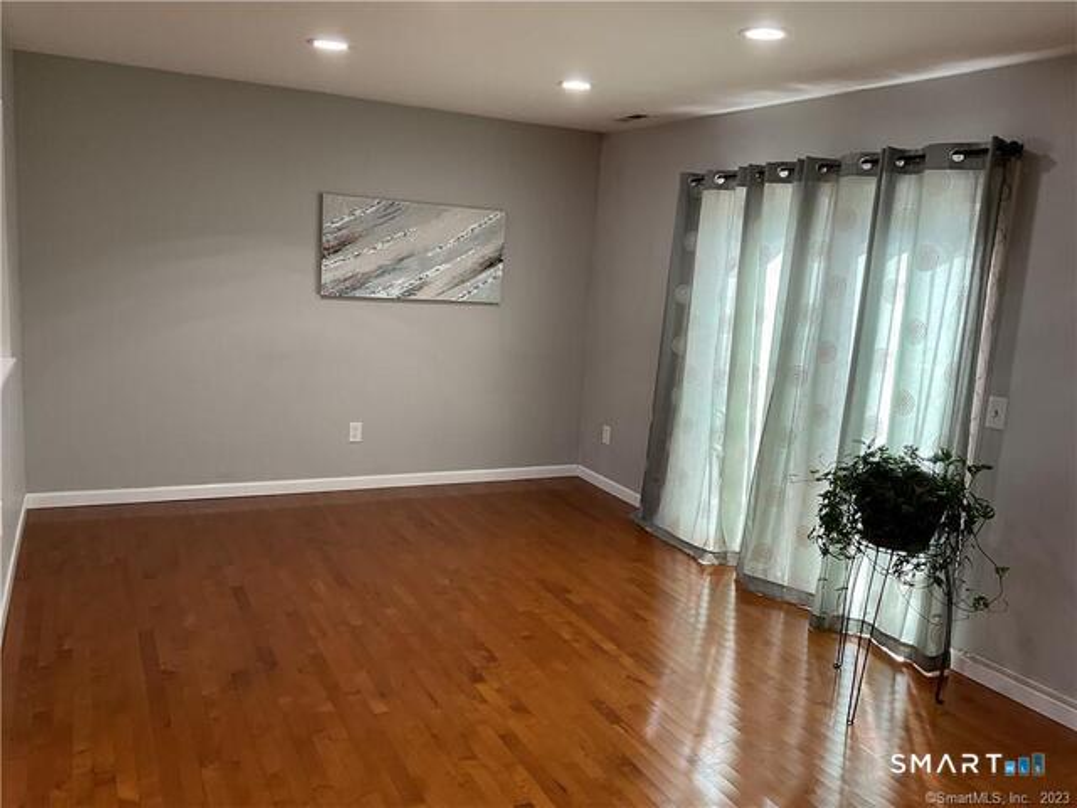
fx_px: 902
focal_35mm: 29
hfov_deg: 61.7
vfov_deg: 48.2
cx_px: 538
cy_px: 404
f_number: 1.8
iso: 64
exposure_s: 1/60
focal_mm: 3
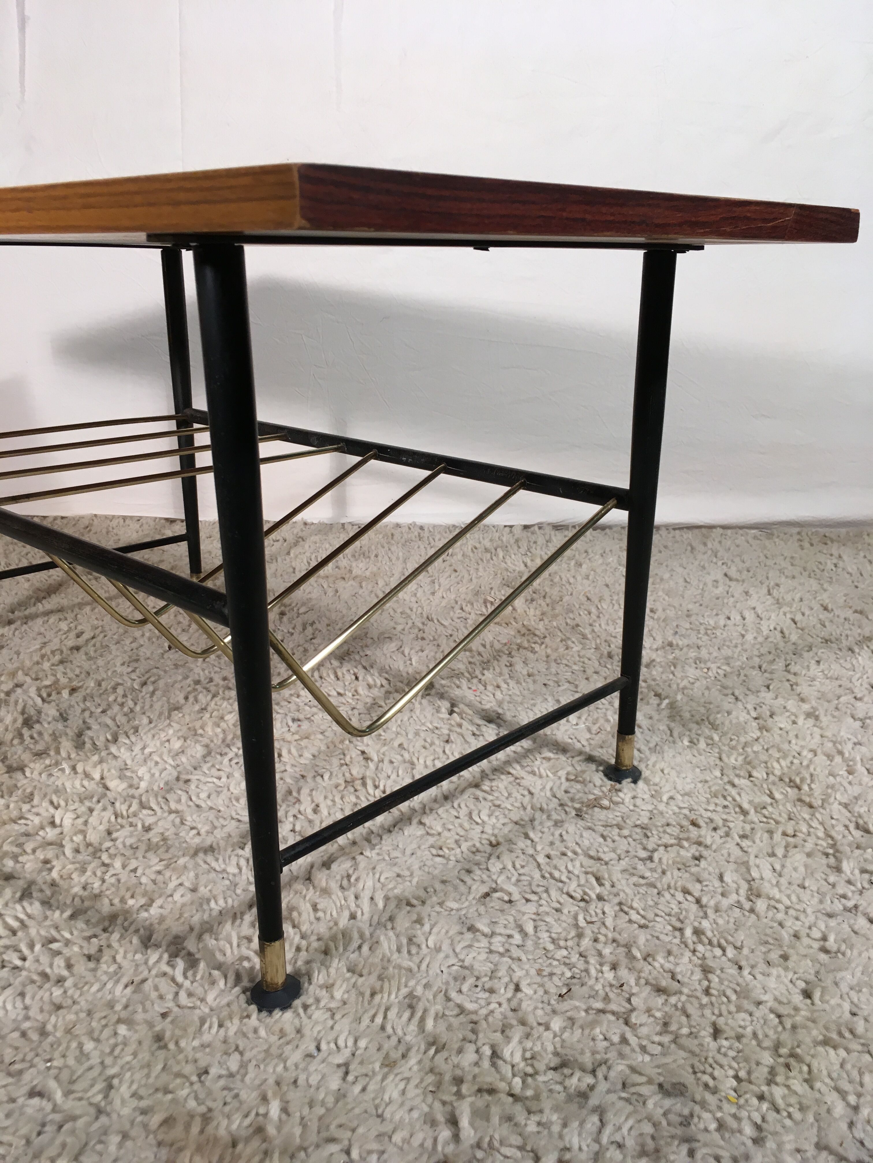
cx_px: 436
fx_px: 975
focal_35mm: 29
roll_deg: +0.2
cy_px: 582
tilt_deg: -18.4
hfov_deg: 48.2
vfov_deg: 61.7
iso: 25
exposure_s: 1/33
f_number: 2.2
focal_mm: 4.15
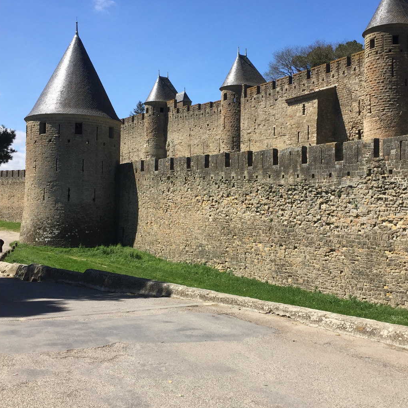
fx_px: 533
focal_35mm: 40
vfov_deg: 41.8
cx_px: 230
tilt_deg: +2.2
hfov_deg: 41.8
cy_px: 184
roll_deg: -0.7
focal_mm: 4.15
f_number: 2.2
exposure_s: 1/1721
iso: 32
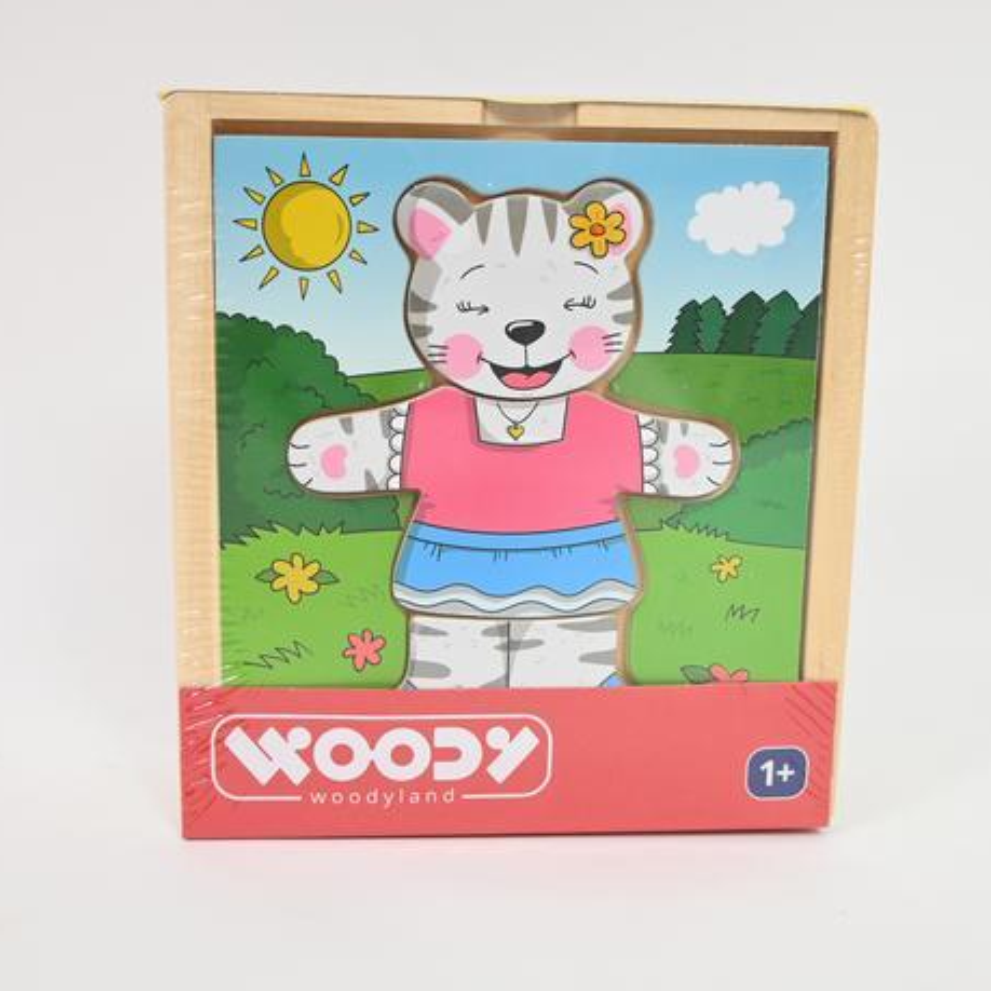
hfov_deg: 37.5
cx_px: 453
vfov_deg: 37.6
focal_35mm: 45
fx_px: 1458
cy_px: 492
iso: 400
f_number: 4
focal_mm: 22.5
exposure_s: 1/200
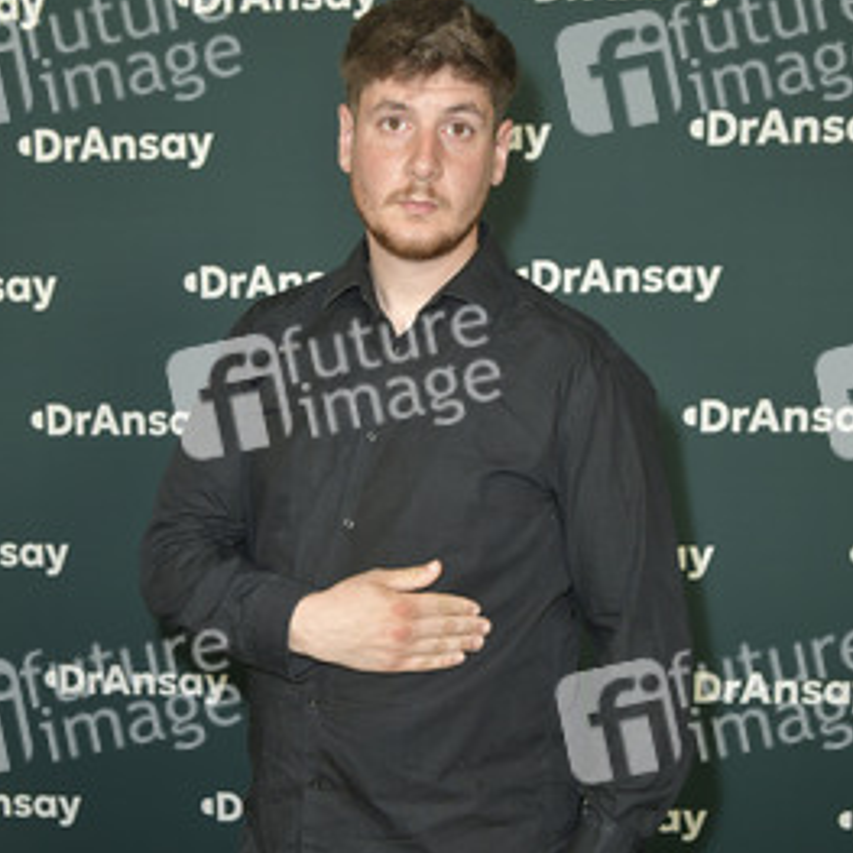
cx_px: 428
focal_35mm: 49
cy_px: 545
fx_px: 1366
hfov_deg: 34.7
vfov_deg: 34.5
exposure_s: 1/250
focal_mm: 38
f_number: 6.3
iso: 1250
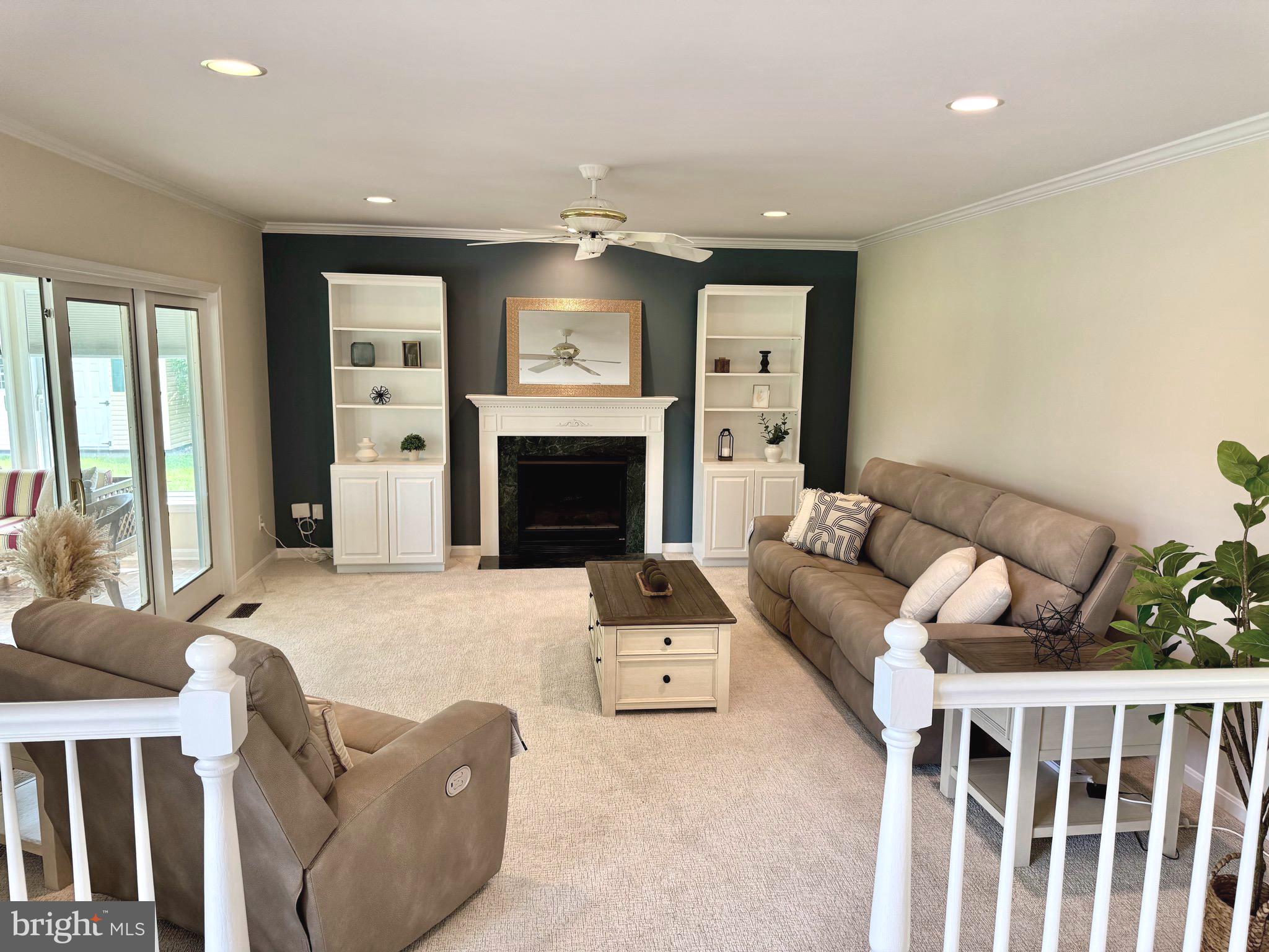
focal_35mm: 24
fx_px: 880
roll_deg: -0.9
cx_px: 634
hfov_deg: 71.6
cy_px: 476
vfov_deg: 56.8
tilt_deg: -9.3
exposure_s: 1/120
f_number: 1.78
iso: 160
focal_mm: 6.76
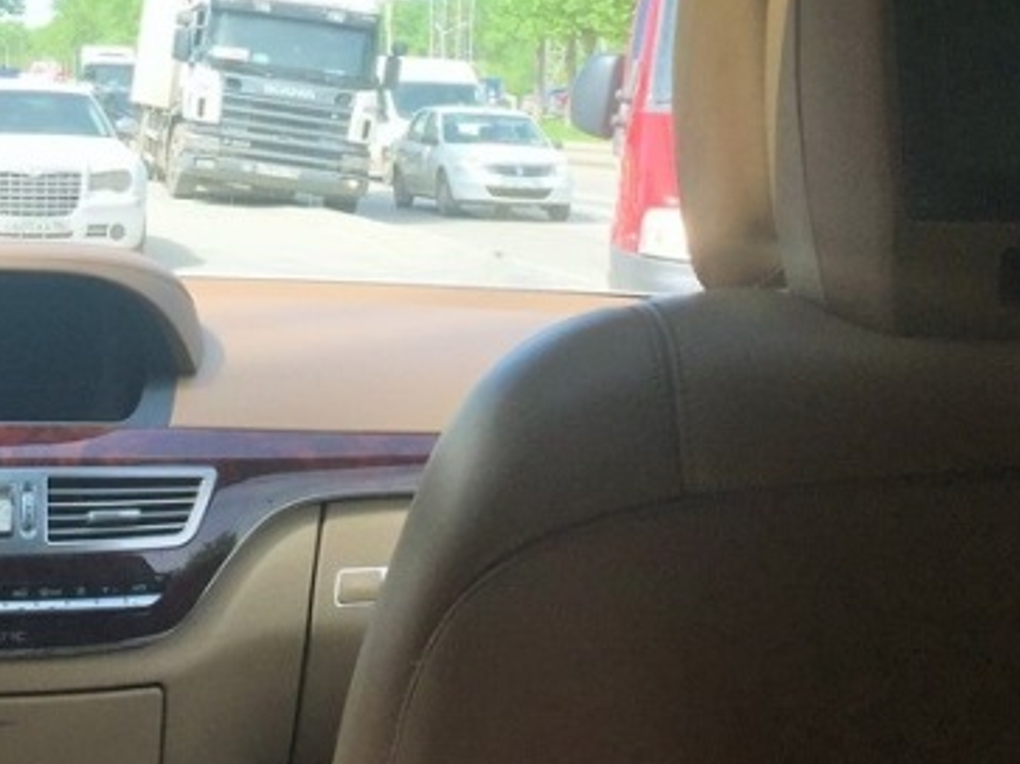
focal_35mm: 72
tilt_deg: +4.0
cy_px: 24
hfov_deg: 26.4
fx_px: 2121
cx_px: 169
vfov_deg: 19.9
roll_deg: -2.0
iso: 32
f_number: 2.2
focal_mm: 4.15
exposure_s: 1/444
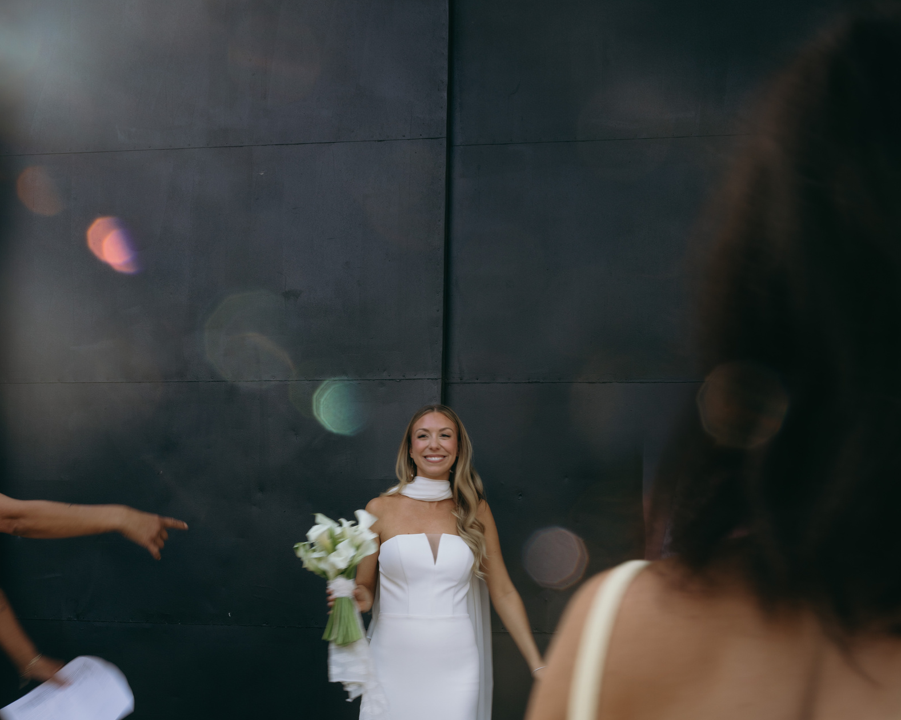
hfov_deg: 45.8
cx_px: 446
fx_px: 1066
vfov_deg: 36.9
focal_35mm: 40
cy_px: 479
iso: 100
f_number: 10
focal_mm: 28
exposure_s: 1/30
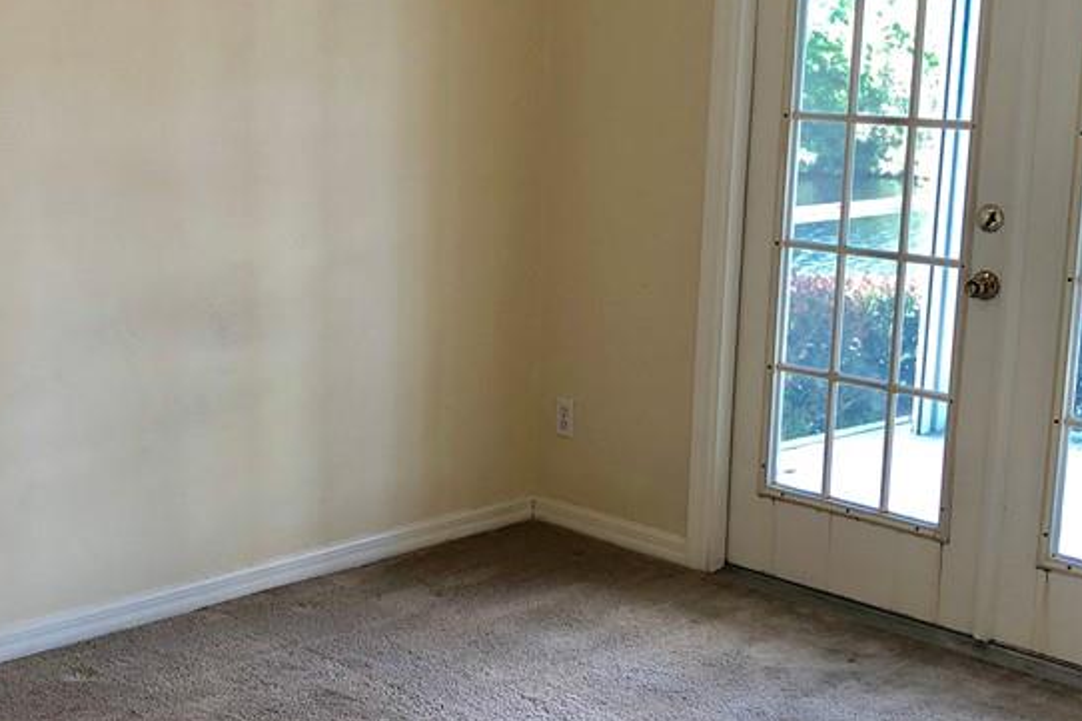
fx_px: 1652
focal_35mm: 55
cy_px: 361
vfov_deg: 24.6
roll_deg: -0.9
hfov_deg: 36.1
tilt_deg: -10.7
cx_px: 429
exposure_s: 1/40
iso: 25
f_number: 1.8
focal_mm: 3.99
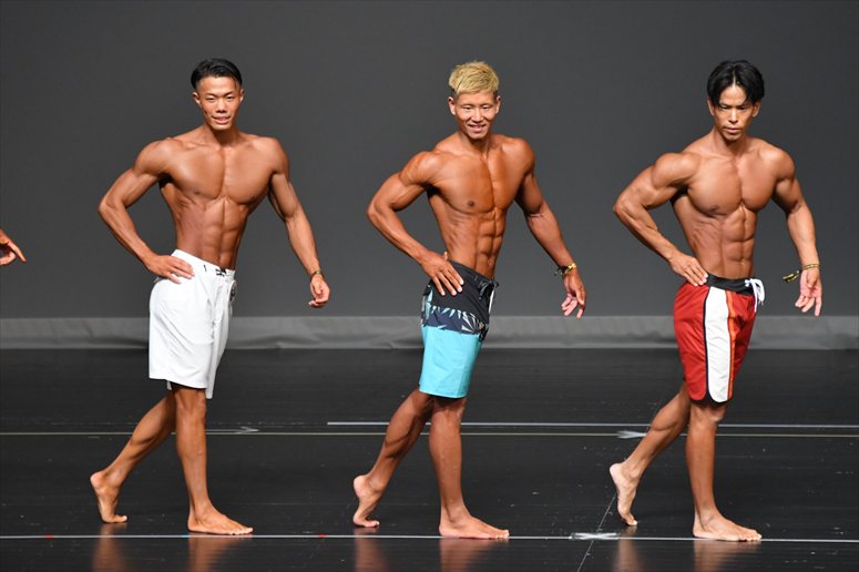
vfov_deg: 4.4
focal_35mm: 315
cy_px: 286
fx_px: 7513
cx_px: 430
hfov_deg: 6.5
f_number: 5.6
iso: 2500
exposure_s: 1/400
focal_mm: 210
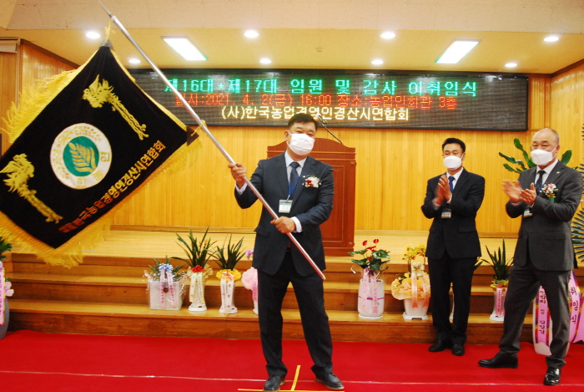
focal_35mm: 36
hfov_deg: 53.1
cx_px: 292
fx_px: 585
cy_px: 196
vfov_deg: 37.0
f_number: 6.3
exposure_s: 1/60
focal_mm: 24
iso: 1600
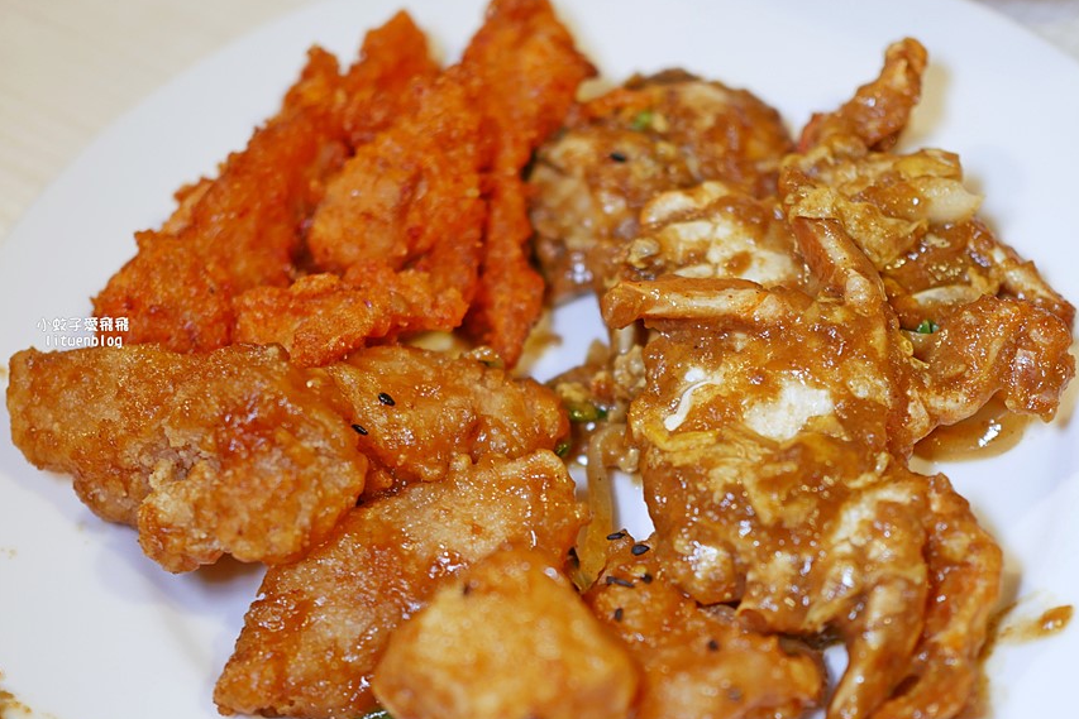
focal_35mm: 61
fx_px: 1828
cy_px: 419
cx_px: 569
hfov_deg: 32.9
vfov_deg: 22.2
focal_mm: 25
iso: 200
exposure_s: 1/60
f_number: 1.8
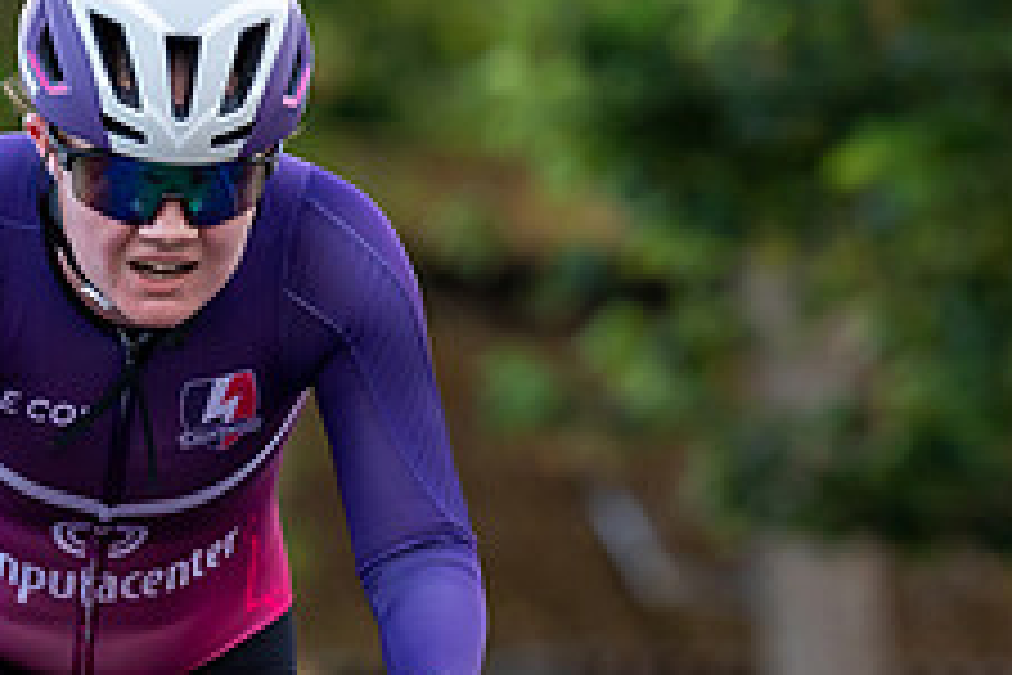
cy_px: 229
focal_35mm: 595
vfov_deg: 2.3
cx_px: 458
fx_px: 16725
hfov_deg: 3.5
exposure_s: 1/1000
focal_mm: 149
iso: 1000
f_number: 3.2
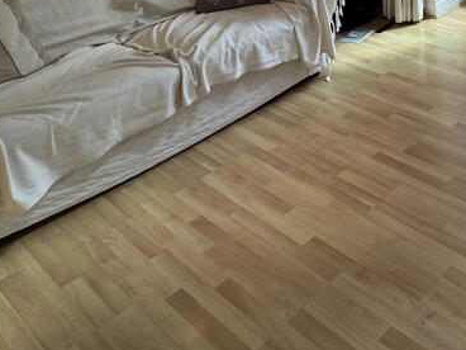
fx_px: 525
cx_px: 538
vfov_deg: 29.0
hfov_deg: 37.9
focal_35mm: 39
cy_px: -119
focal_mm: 2.22
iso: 50
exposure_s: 1/100
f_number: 2.2
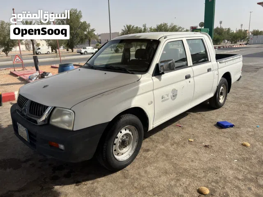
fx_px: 198
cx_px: 132
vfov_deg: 53.1
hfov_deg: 67.3
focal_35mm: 26
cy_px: 98
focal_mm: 5.7
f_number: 1.5
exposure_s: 1/4444
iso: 50
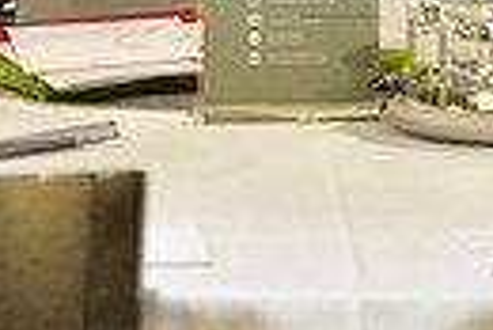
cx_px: 57
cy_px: -377
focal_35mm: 581
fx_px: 7965
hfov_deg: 3.5
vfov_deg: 2.4
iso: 2500
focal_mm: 130
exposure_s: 1/100
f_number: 4
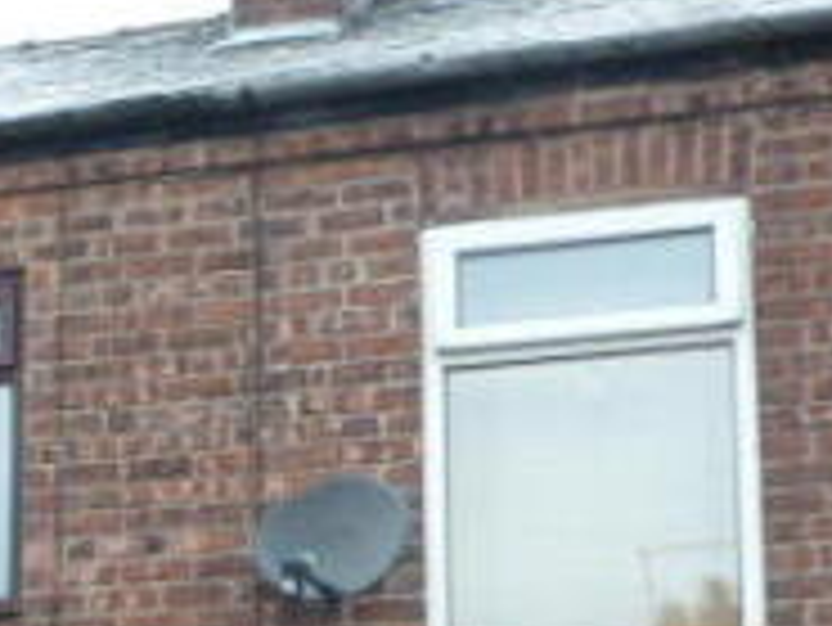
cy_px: 844
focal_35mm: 104
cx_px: -326
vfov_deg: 13.6
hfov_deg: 17.4
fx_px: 2501
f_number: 3.6
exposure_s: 1/60
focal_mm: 5.9
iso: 500
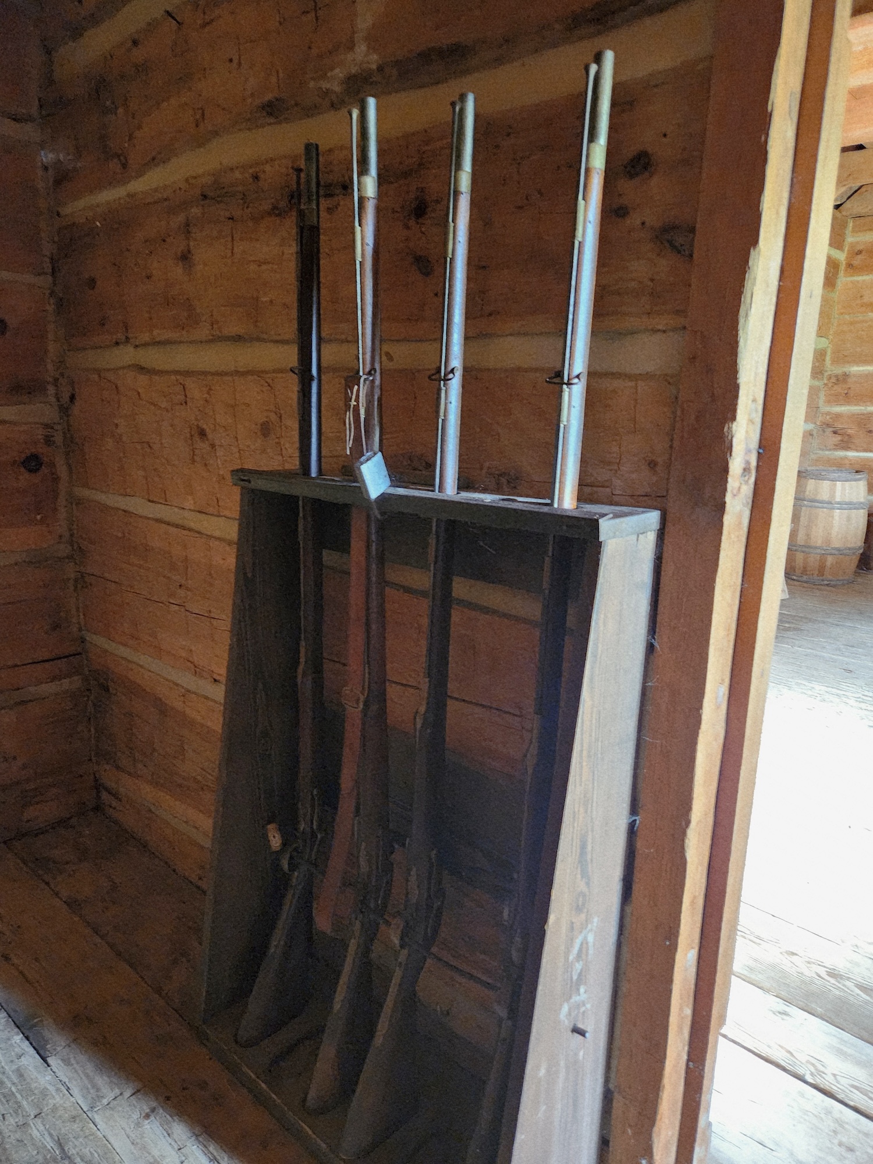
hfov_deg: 58.9
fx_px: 773
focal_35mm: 23
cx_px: 436
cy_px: 582
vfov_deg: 73.9
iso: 1000
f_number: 1.8
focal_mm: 5.4
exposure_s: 1/24
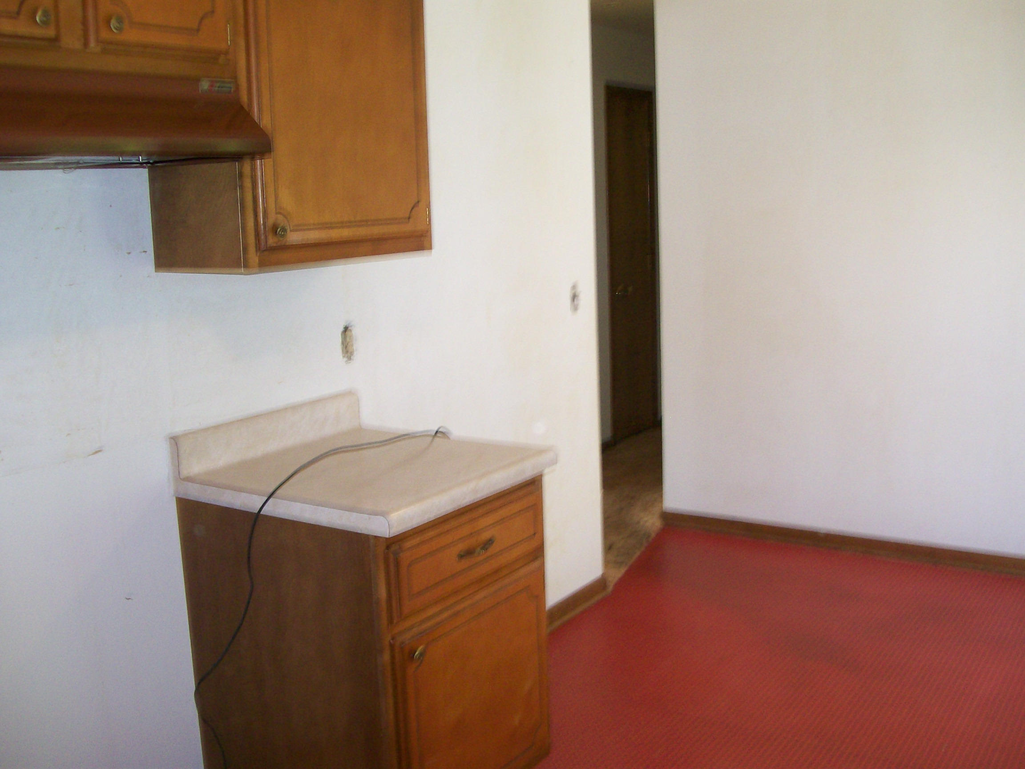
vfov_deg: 39.7
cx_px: 512
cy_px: 384
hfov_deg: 51.4
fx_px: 1066
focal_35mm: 36
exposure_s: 1/65.6
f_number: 2.7
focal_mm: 6
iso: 140
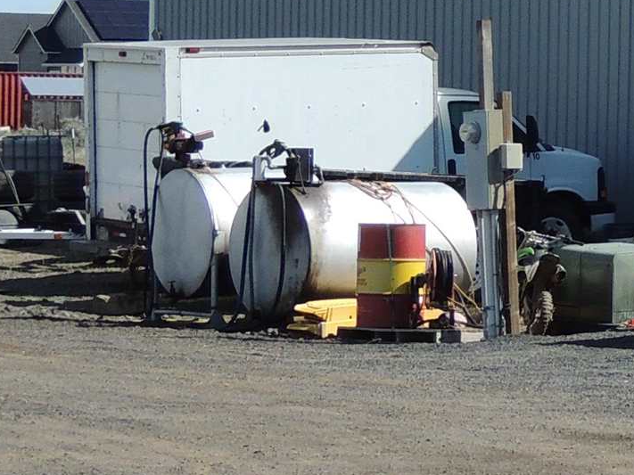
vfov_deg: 7.3
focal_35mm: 203
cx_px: 1174
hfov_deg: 9.3
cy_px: 144
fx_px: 3717
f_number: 3.5
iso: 100
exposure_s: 1/1000
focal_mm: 8.3
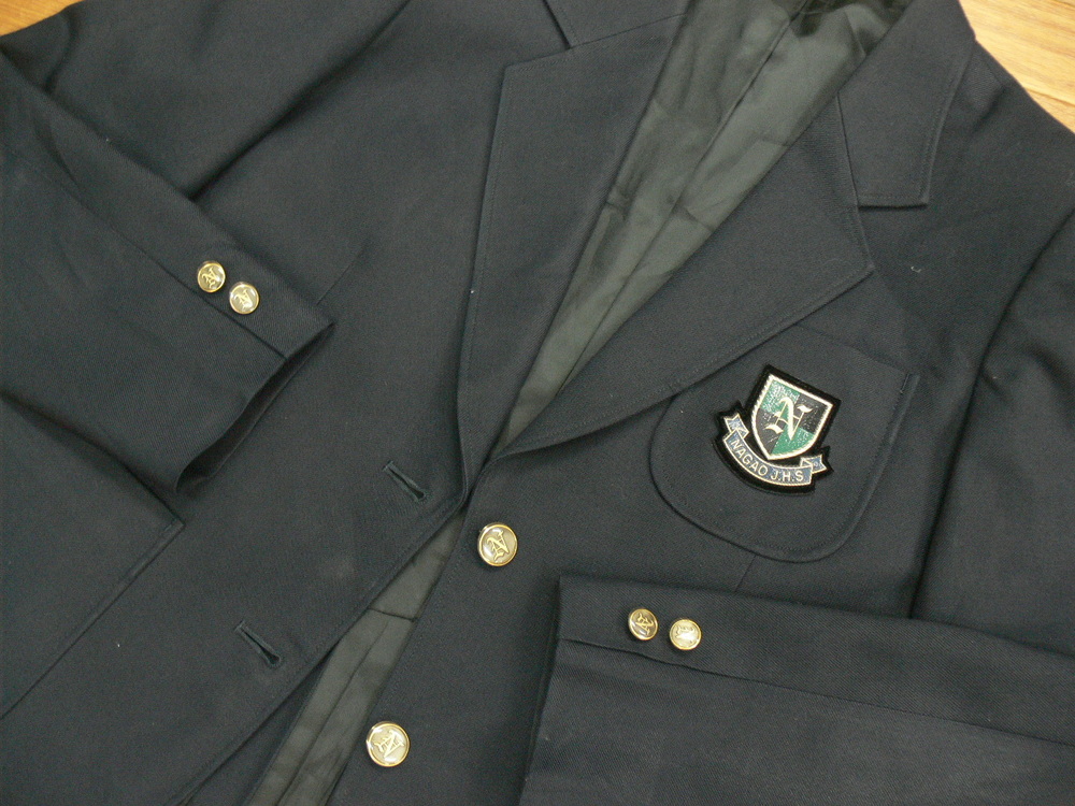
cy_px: 403
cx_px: 538
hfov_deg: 52.6
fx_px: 1087
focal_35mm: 35
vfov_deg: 40.7
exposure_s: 1/10
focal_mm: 7.4
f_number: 2.8
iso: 200
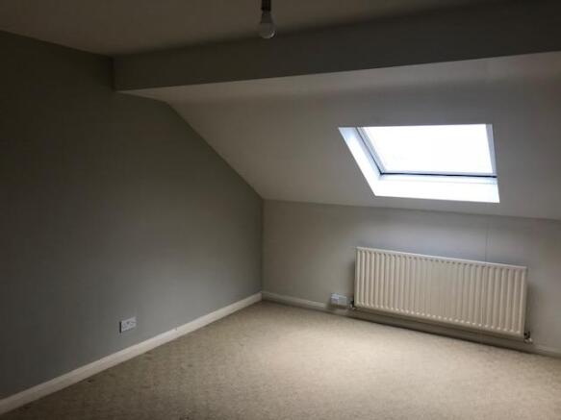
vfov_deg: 49.7
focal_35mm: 28
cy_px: 210
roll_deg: +0.2
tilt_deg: -5.9
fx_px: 454
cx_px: 280
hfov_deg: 63.5
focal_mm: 3.99
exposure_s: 1/264
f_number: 1.8
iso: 20
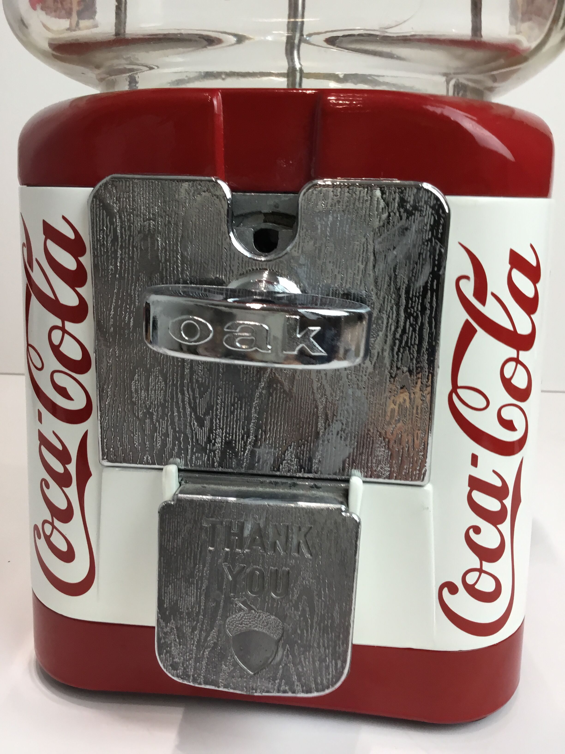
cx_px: 282
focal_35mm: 31
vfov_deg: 58.4
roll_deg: -0.9
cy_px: 377
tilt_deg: -13.8
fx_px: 675
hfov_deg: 45.4
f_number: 2.4
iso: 25
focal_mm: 3.3
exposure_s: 1/33
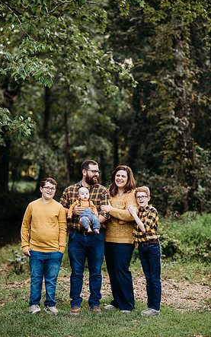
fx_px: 809
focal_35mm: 88
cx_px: 99
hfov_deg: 14.9
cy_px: 169
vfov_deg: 23.6
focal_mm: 85
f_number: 2.2
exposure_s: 1/200
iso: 125
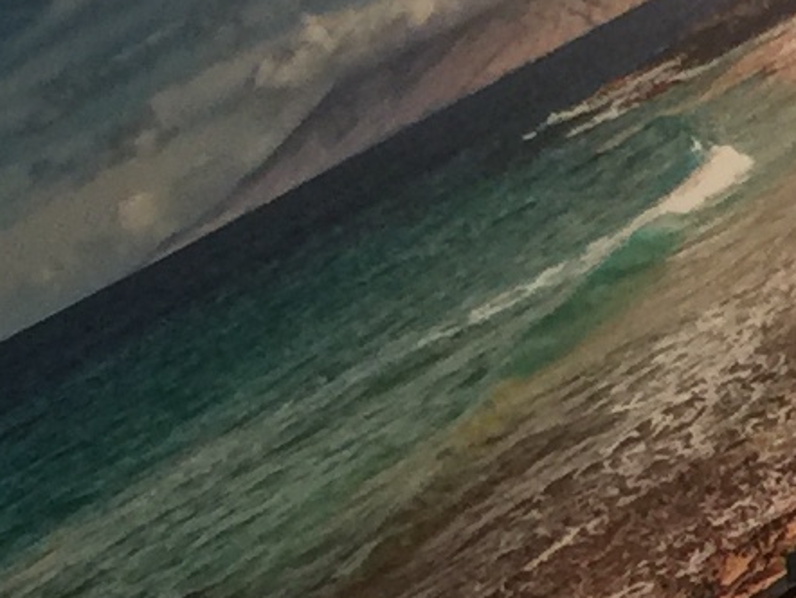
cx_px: 1307
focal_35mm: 214
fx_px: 4924
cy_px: 863
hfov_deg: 8.9
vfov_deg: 6.9
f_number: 2.2
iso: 50
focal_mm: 4.15
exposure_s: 1/30
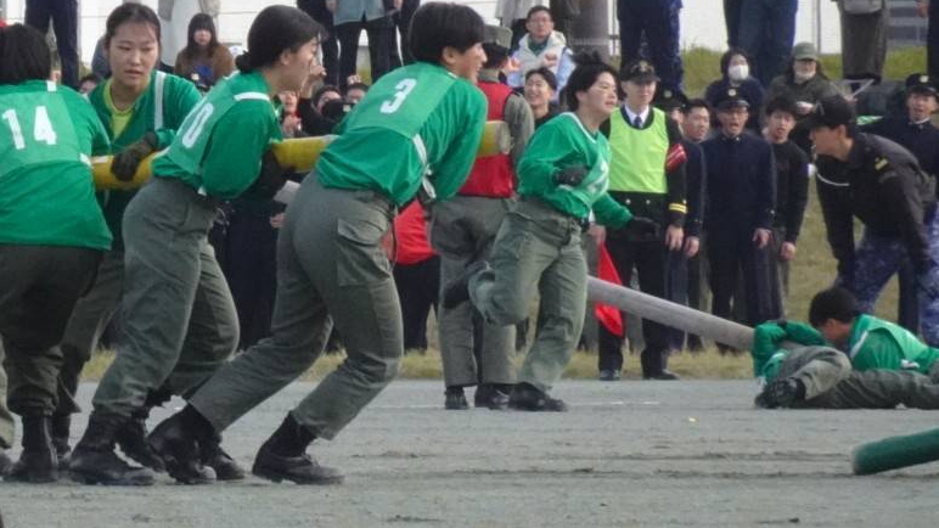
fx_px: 14937
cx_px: 238
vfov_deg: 2.0
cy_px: 187
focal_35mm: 600
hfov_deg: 3.6
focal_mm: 59.39
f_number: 6.3
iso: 800
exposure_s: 1/1250
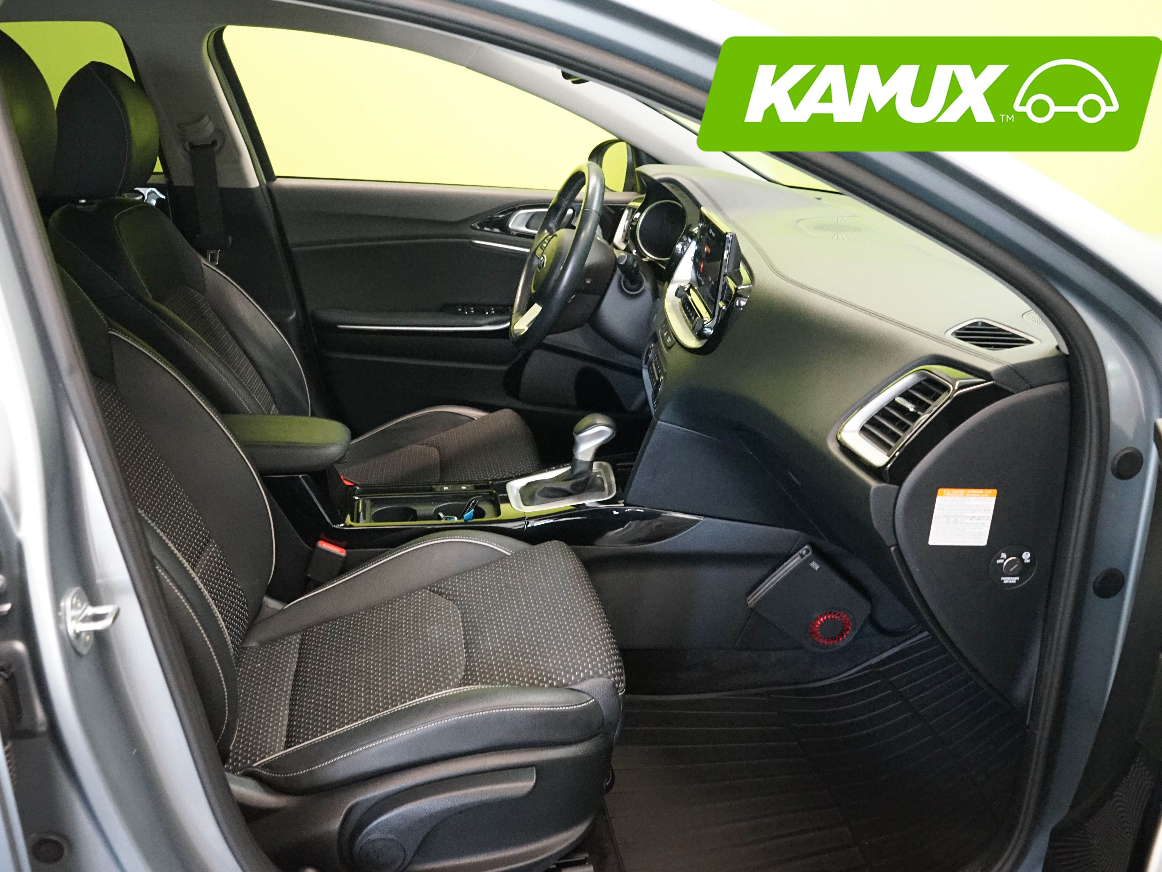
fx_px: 1041
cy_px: 440
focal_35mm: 31
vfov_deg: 45.4
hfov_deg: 58.3
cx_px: 528
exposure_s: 1/30
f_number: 6.3
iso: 5000
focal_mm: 28
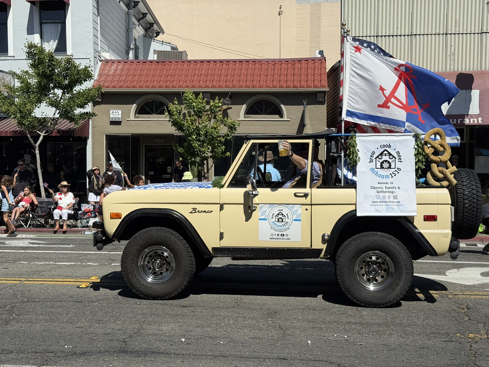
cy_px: 184
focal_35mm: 48
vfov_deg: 30.3
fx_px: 678
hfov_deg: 39.7
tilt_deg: -1.4
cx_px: 244
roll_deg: -0.8
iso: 80
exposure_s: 1/8772
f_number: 1.78
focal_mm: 6.76
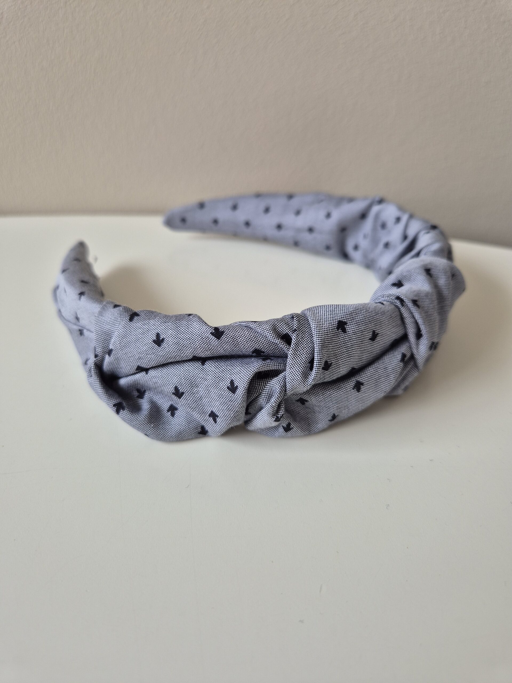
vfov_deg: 73.9
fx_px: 454
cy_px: 342
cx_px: 256
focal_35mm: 23
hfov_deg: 58.9
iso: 50
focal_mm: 5.4
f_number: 1.8
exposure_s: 1/180
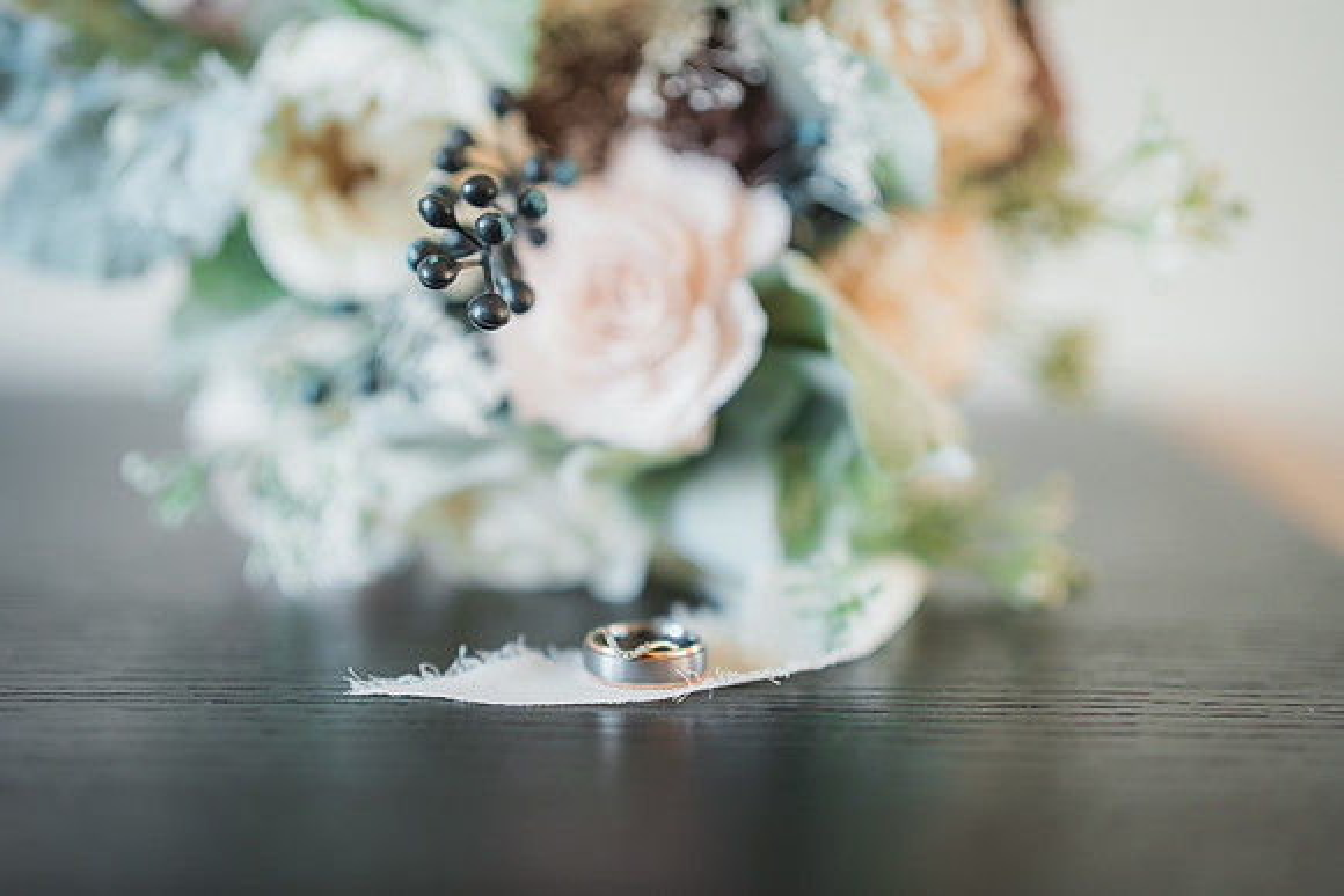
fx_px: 1937
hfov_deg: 38.3
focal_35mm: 52
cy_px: 448
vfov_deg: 26.1
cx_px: 672
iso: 400
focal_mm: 50
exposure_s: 1/160
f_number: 1.4
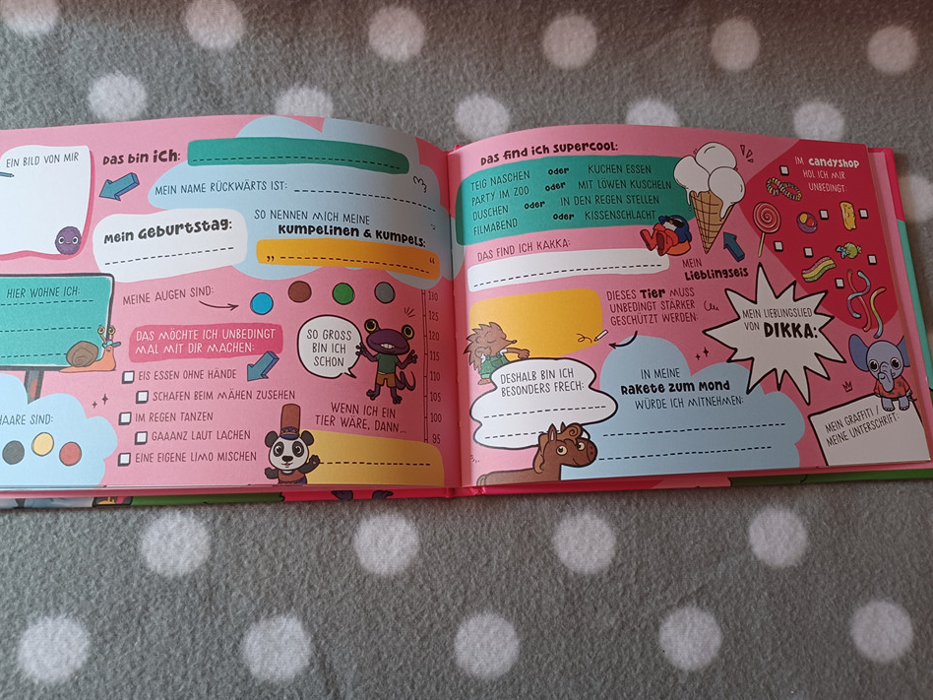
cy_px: 339
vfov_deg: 51.3
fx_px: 728
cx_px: 437
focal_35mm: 27
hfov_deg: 65.3
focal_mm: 4.6
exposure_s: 1/33.4
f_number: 1.8
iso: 250
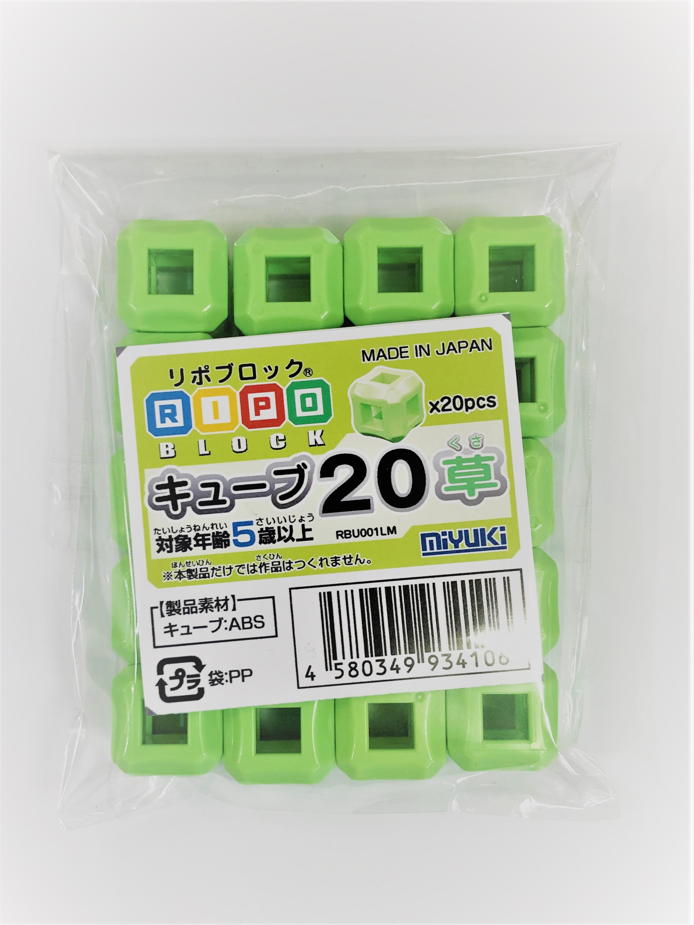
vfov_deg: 63.4
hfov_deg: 49.7
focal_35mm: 28
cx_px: 347
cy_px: 462
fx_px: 748
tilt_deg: -89.0
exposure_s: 1/50
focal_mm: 3.99
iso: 25
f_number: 1.8
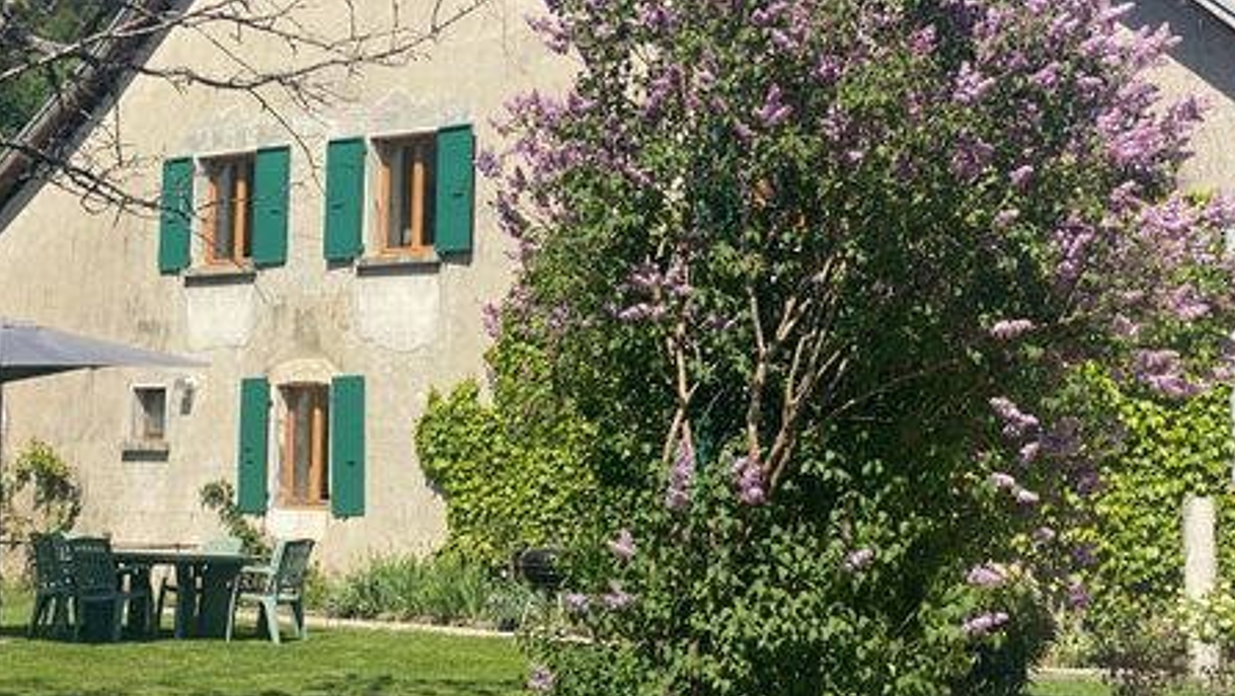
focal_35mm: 76
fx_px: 2490
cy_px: 155
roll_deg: -1.7
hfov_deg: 27.7
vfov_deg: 15.8
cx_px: 423
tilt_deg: +7.6
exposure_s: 1/1199
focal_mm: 6
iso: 20
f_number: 2
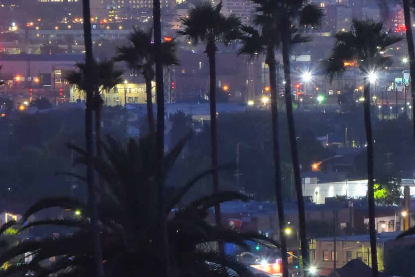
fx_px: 4476
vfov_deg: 3.5
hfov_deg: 5.3
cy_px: 11
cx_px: 316
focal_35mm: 388
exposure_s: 2
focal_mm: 105
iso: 1000
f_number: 18
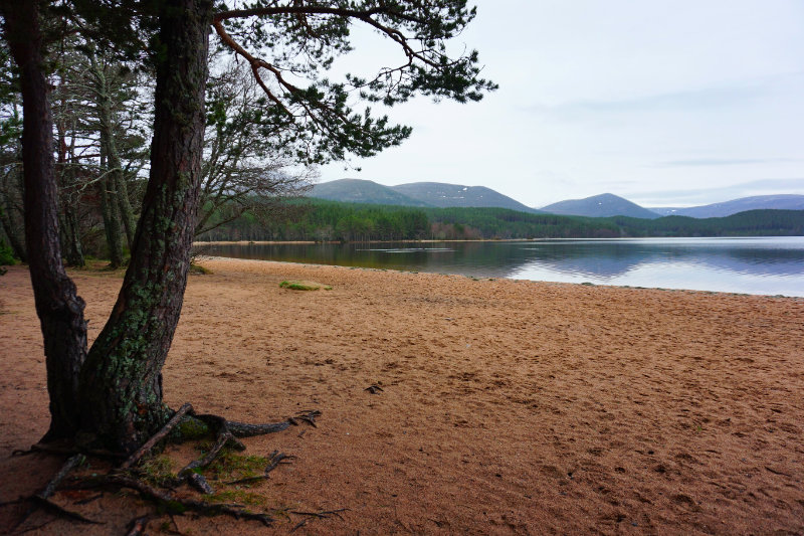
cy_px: 268
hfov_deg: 73.8
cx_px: 402
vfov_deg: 53.1
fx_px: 536
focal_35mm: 24
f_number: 4
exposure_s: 1/60
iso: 100
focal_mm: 16
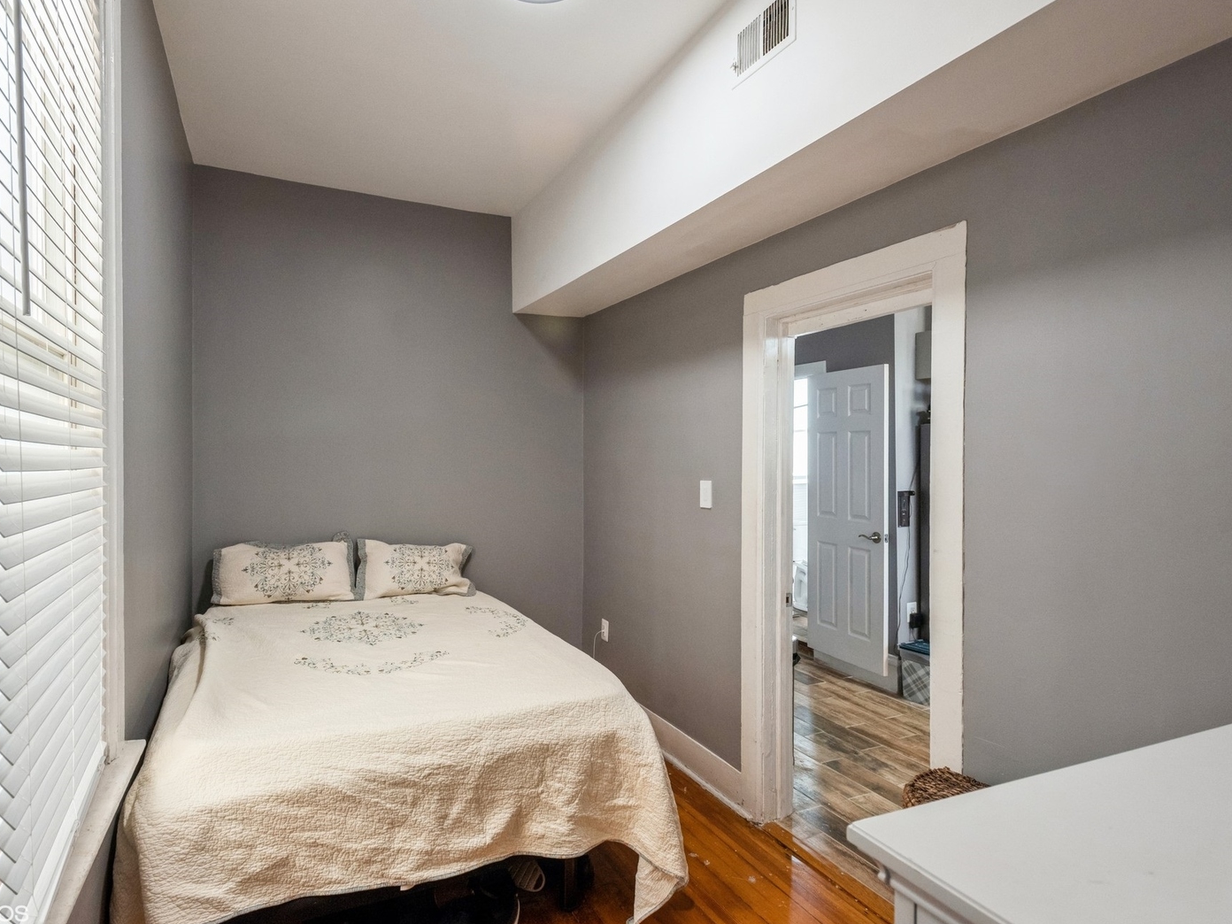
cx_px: 561
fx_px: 676
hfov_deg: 84.5
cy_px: 455
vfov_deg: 68.7
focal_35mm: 19
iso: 2000
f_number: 8
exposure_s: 1/60
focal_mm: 17
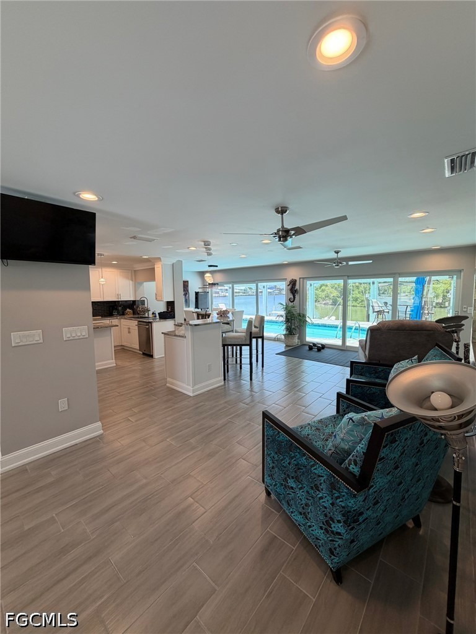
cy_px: 317
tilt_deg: -5.2
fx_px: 257
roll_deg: +1.1
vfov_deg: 102.1
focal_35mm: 14
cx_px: 238
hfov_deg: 85.7
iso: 80
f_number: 2.2
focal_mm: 2.22
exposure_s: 1/120
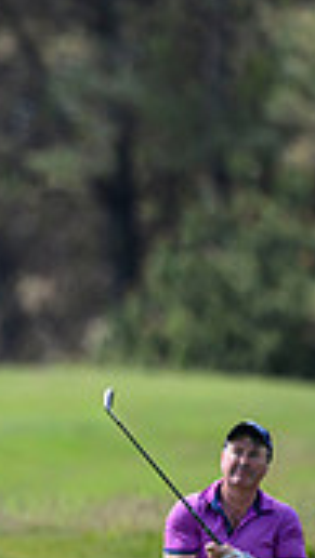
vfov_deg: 1.1
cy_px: 504
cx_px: -406
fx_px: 29373
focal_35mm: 1982
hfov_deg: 0.6
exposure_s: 1/2500
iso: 500
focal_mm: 560
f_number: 4
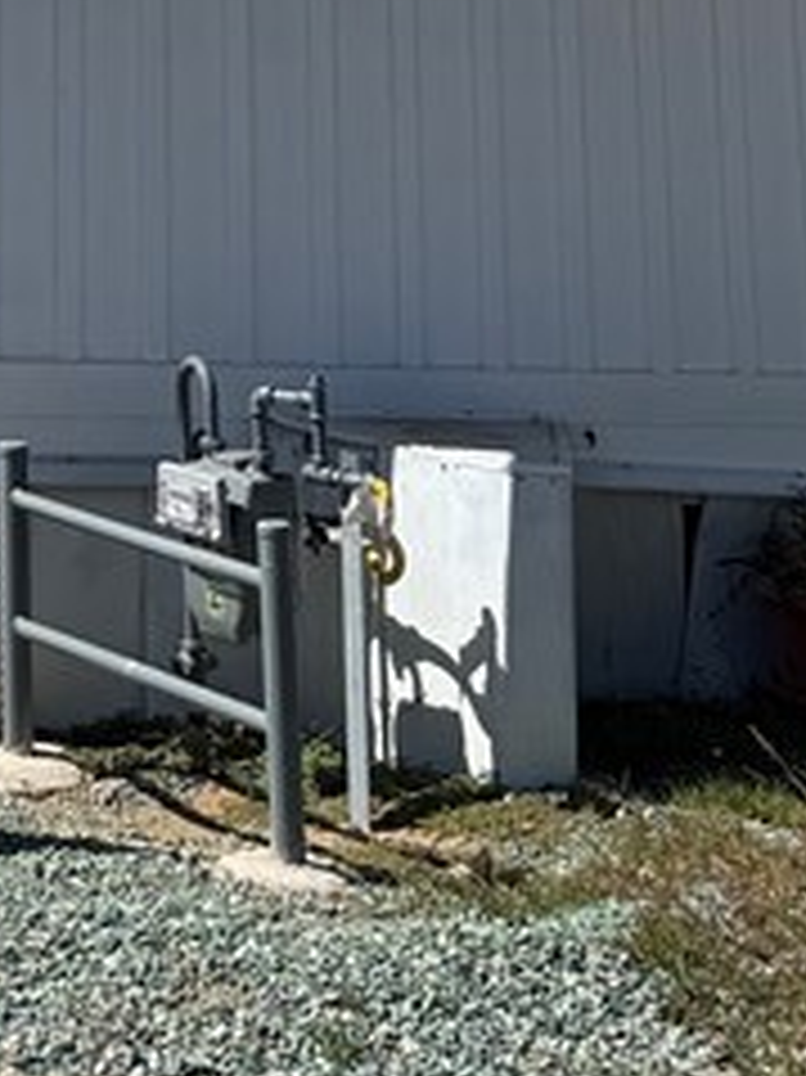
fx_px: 3201
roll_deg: -1.1
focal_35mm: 103
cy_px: -1044
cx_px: -284
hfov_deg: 13.7
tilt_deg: +17.8
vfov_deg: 15.5
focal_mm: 6.76
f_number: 1.78
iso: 80
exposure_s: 1/4975
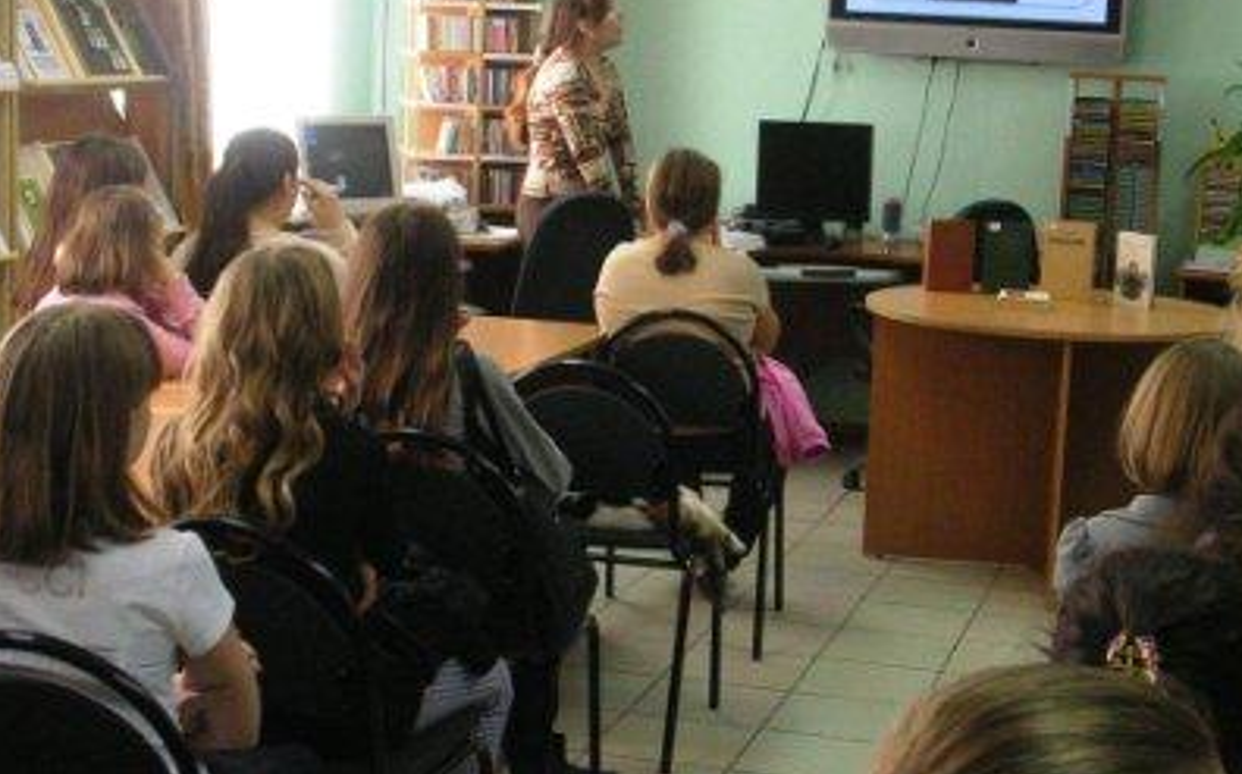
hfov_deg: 28.6
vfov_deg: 18.1
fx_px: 2436
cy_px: 404
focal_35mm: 72
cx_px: 668
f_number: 3.4
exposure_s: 1/90
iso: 200
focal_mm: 9.1
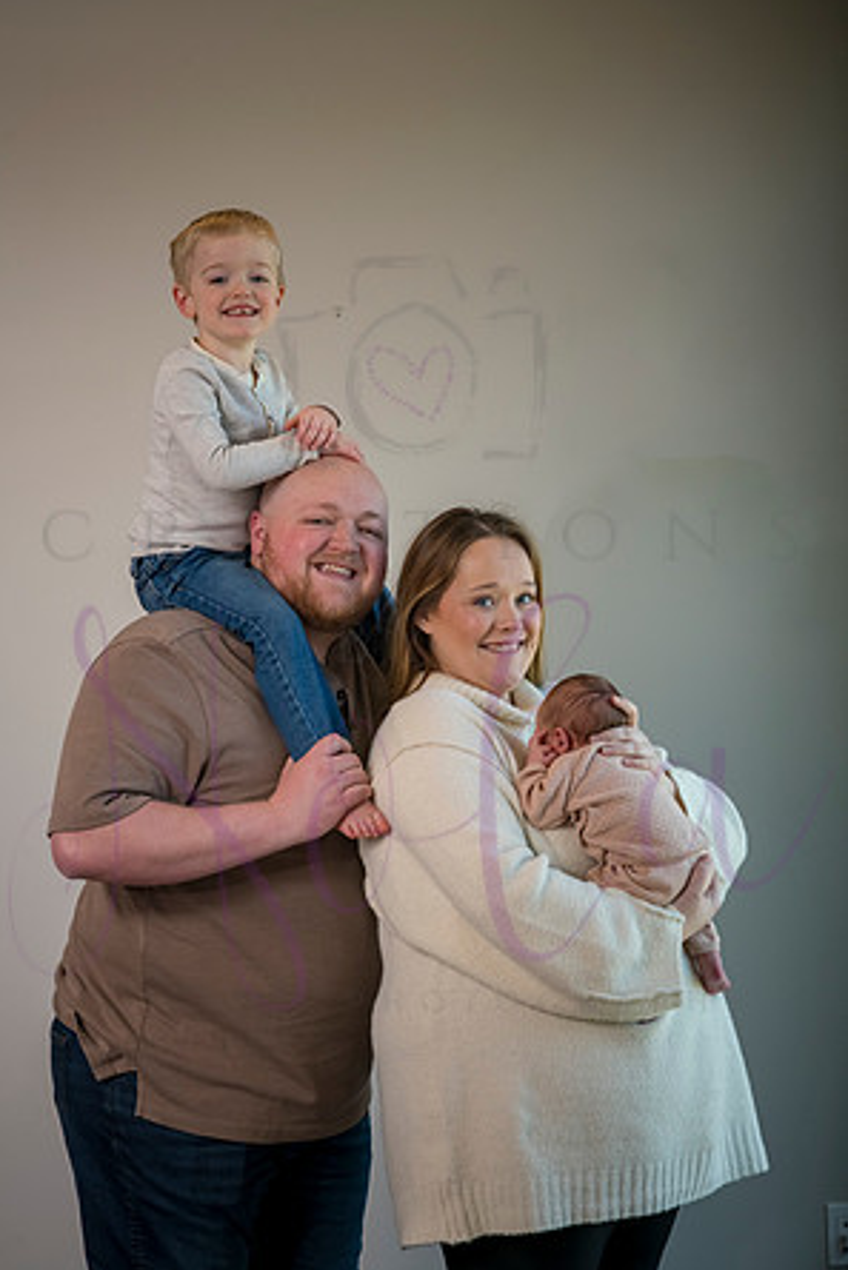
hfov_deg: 15.9
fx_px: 3036
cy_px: 636
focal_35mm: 86
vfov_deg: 23.6
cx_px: 423
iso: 500
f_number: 8
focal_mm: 85
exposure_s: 1/250
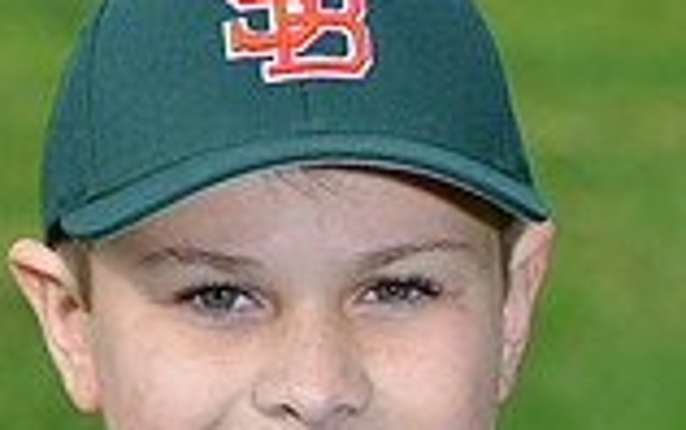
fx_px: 11207
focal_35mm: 599
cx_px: 250
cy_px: 665
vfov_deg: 2.2
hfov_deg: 3.5
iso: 200
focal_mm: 160
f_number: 10
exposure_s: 1/200
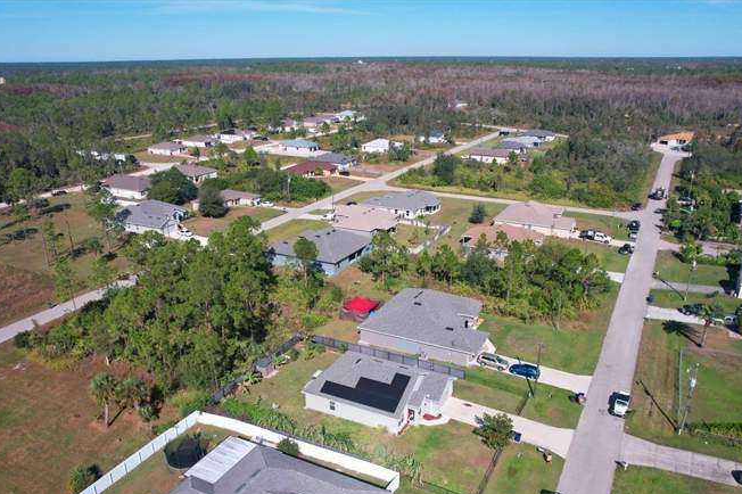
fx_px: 556
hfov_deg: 67.4
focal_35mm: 27
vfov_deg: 47.5
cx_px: 352
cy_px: 301
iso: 120
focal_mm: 8.38
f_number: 2.8
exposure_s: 1/1000
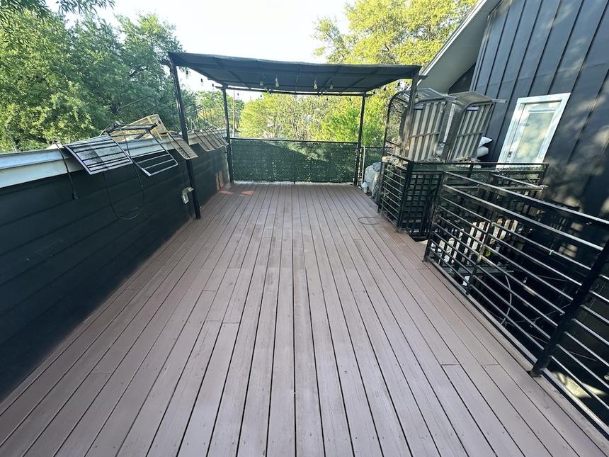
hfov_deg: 102.1
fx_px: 246
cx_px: 304
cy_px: 228
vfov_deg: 85.7
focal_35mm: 14
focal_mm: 2.22
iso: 100
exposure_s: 1/99
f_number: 2.2
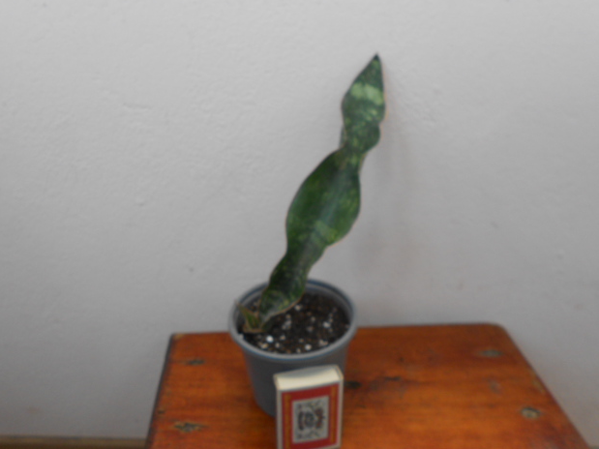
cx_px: 292
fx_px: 519
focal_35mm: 30
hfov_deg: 60.0
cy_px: 227
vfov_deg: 46.8
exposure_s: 1/100
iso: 80
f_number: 3.4
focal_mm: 5.3
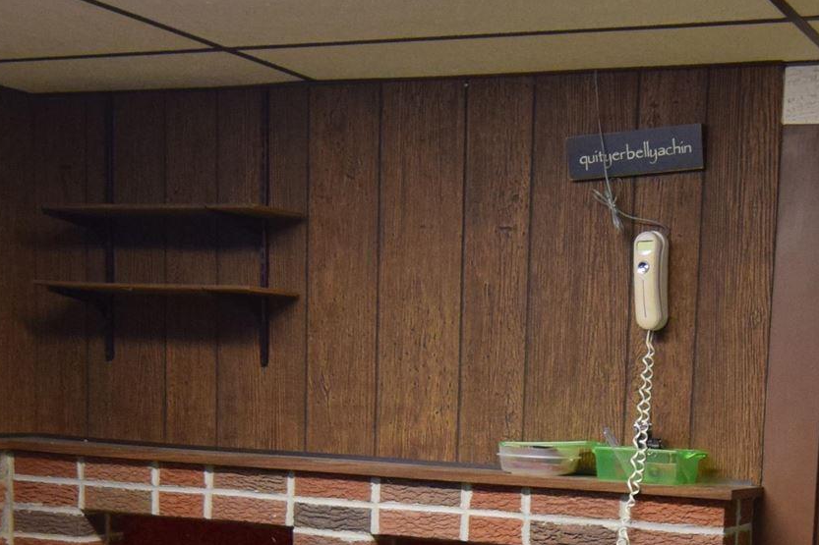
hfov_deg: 32.4
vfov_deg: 21.1
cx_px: 600
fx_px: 1384
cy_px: 611
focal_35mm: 61
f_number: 3.5
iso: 800
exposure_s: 1/60
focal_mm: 11
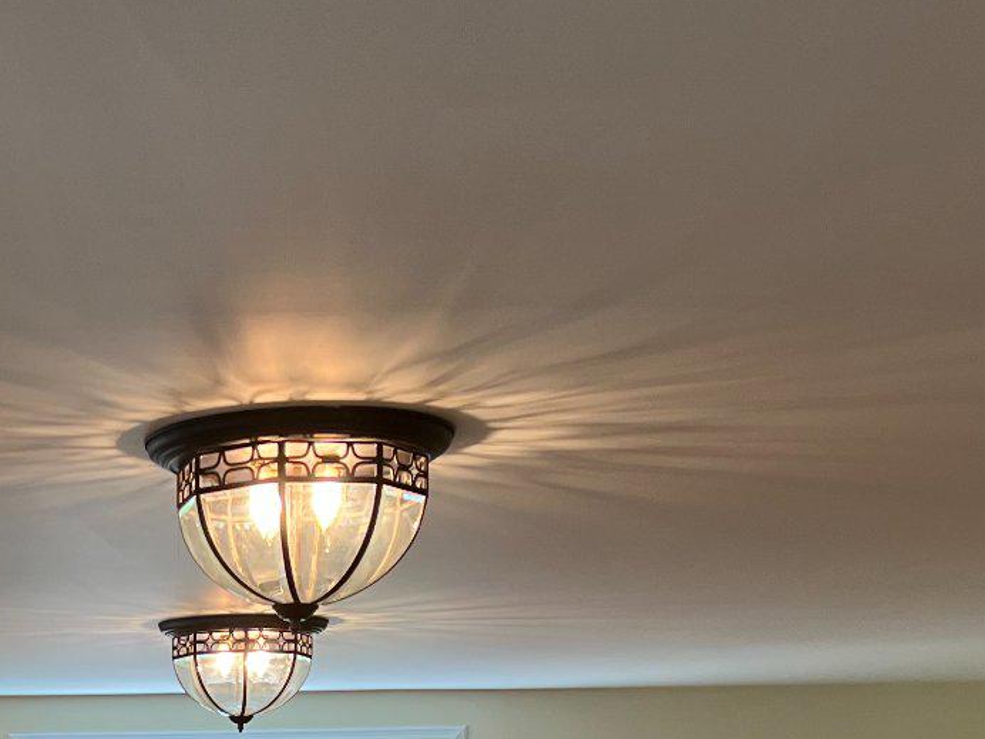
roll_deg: +0.0
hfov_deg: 24.4
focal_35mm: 77
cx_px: 34
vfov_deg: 17.9
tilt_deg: -4.1
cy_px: 971
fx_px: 2191
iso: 100
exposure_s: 1/120
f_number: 1.5
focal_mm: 5.7
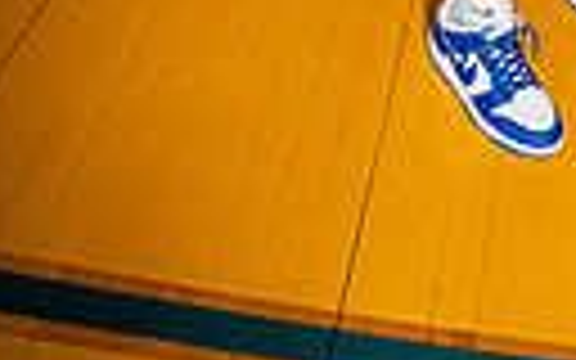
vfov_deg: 11.7
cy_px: -621
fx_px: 1240
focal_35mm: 79
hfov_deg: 24.6
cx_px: 616
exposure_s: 1/250
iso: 160
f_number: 4
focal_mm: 22
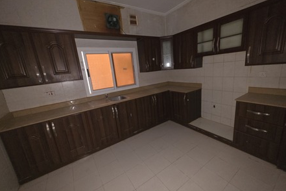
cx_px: 145
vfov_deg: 81.2
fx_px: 111
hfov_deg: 104.2
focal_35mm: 14
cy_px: 95
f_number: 1.9
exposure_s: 1/21.3
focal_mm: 2.2
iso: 400
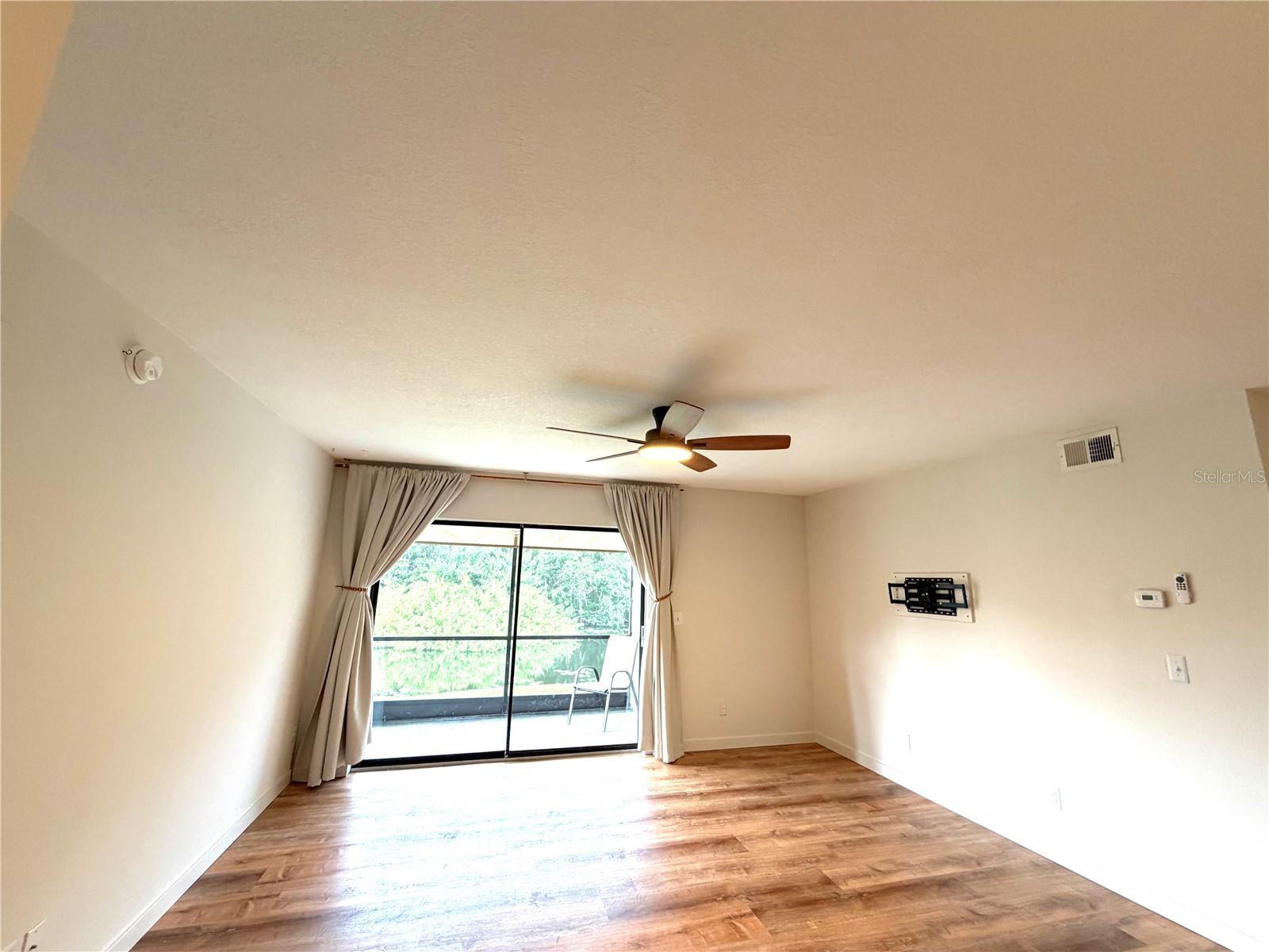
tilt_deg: +11.7
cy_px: 476
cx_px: 634
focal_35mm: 14
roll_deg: -0.7
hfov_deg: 102.1
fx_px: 513
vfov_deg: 85.7
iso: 160
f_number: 2.2
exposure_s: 1/121
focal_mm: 2.22
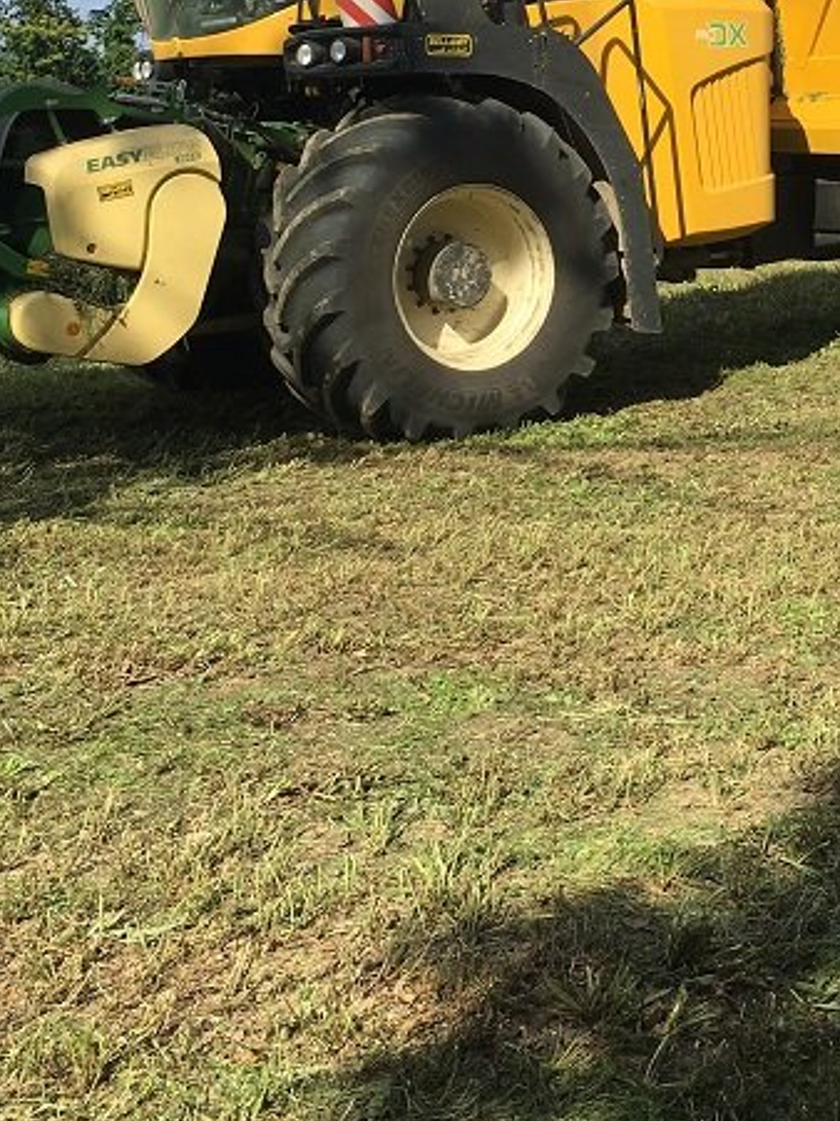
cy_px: 237
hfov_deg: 24.1
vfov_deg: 31.4
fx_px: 1942
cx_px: 646
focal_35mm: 60
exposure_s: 1/1479
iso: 25
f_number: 2.2
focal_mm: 4.15
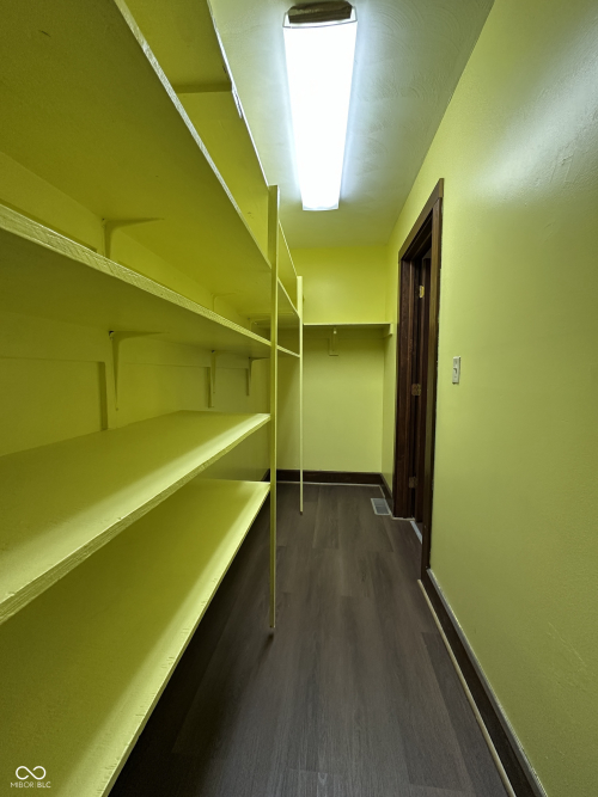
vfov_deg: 102.1
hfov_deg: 85.7
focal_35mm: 14
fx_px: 323
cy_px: 398
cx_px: 299
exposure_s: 1/60
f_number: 2.2
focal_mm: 2.22
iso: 200
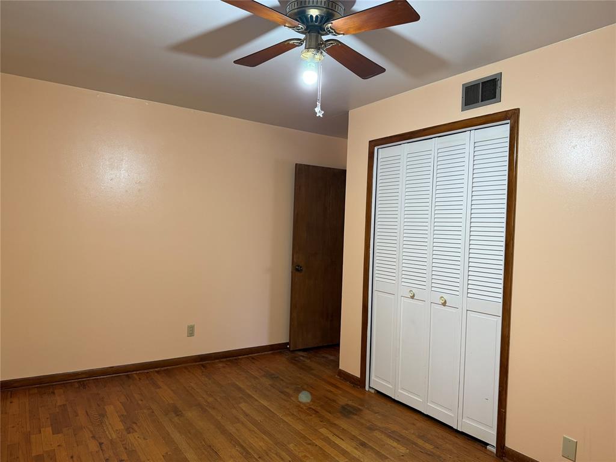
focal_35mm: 24
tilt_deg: -1.3
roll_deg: -1.9
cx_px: 308
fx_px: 427
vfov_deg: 56.8
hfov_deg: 71.6
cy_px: 231
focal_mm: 6.76
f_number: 1.78
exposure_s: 1/71
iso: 200
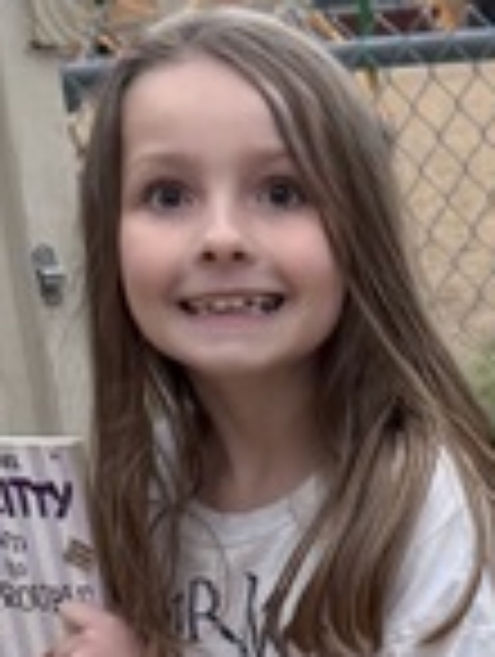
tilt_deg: -22.0
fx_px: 3194
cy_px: 1197
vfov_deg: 10.9
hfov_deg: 8.6
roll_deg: +2.8
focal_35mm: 168
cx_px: 778
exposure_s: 1/121
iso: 100
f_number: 1.78
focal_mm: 6.76
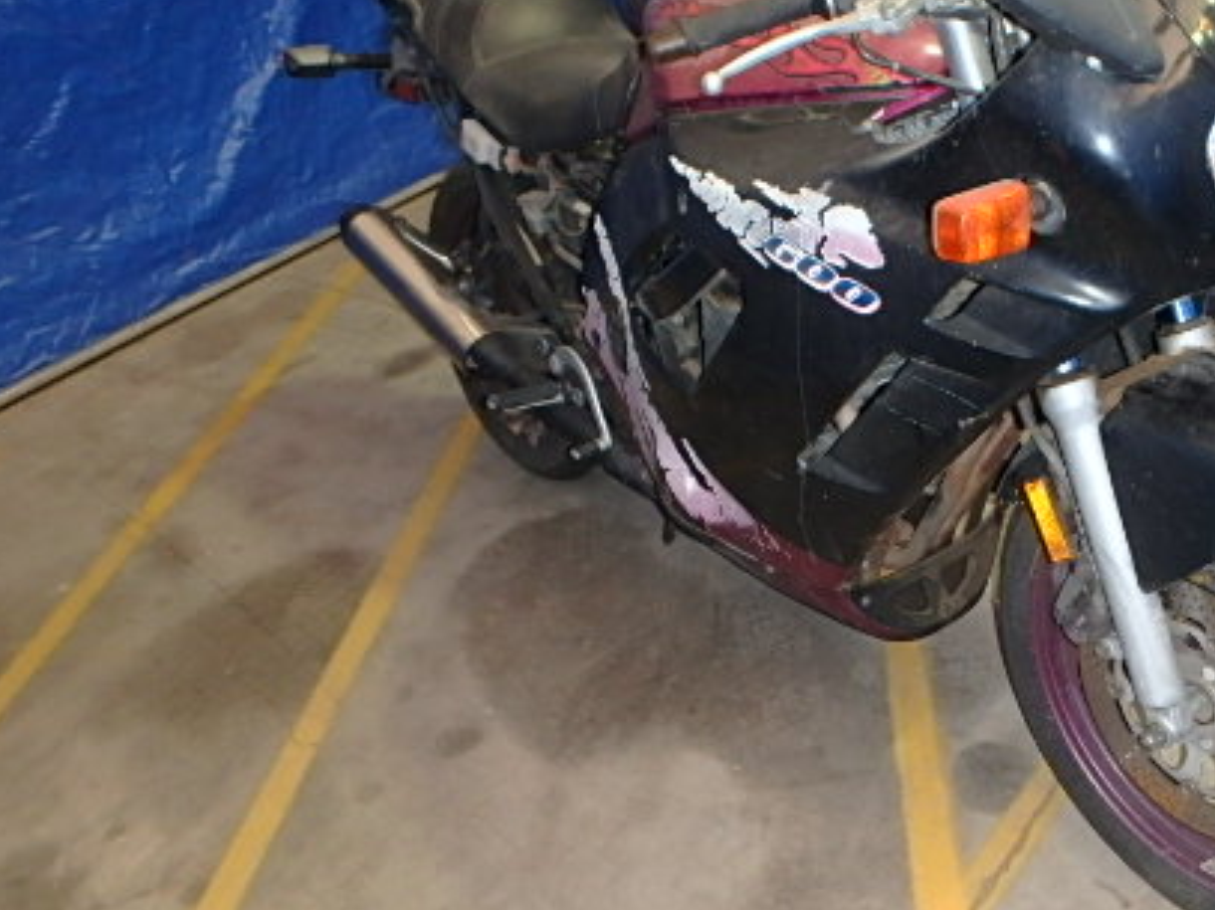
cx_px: 937
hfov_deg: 52.5
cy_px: 340
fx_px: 1158
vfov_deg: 42.6
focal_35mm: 33
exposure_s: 1/30
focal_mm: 3.7
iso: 400
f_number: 3.5
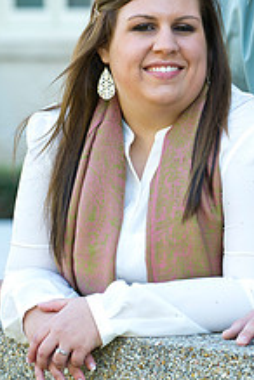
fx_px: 2931
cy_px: 97
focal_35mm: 277
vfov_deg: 7.4
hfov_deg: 5.0
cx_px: 239
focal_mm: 135
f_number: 5
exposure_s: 1/100
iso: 400
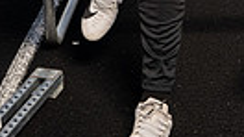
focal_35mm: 125
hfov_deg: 17.2
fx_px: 808
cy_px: -191
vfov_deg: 8.8
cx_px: 128
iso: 200
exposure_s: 1/250
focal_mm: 35
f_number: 7.1
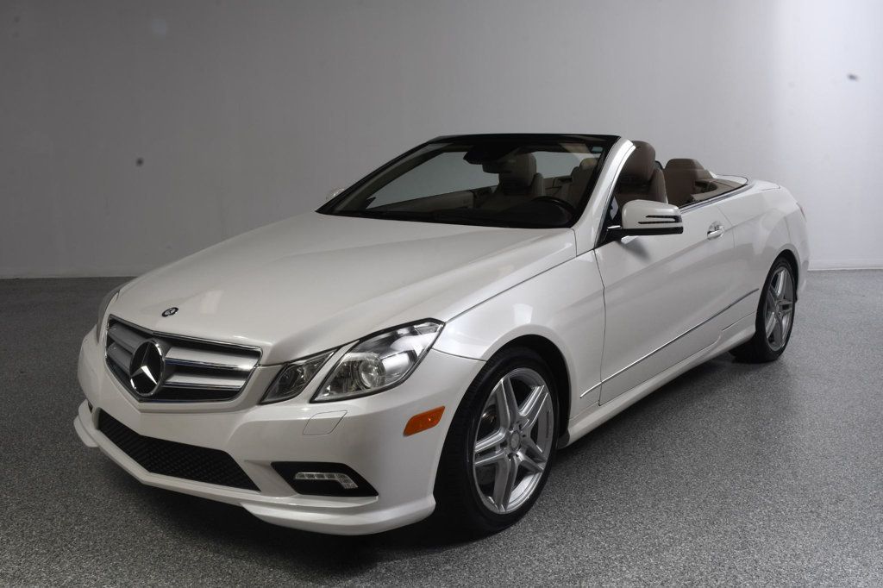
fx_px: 834
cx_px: 442
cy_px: 294
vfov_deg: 38.9
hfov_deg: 55.8
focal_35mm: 34
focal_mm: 23
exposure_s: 1/160
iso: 100
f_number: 14
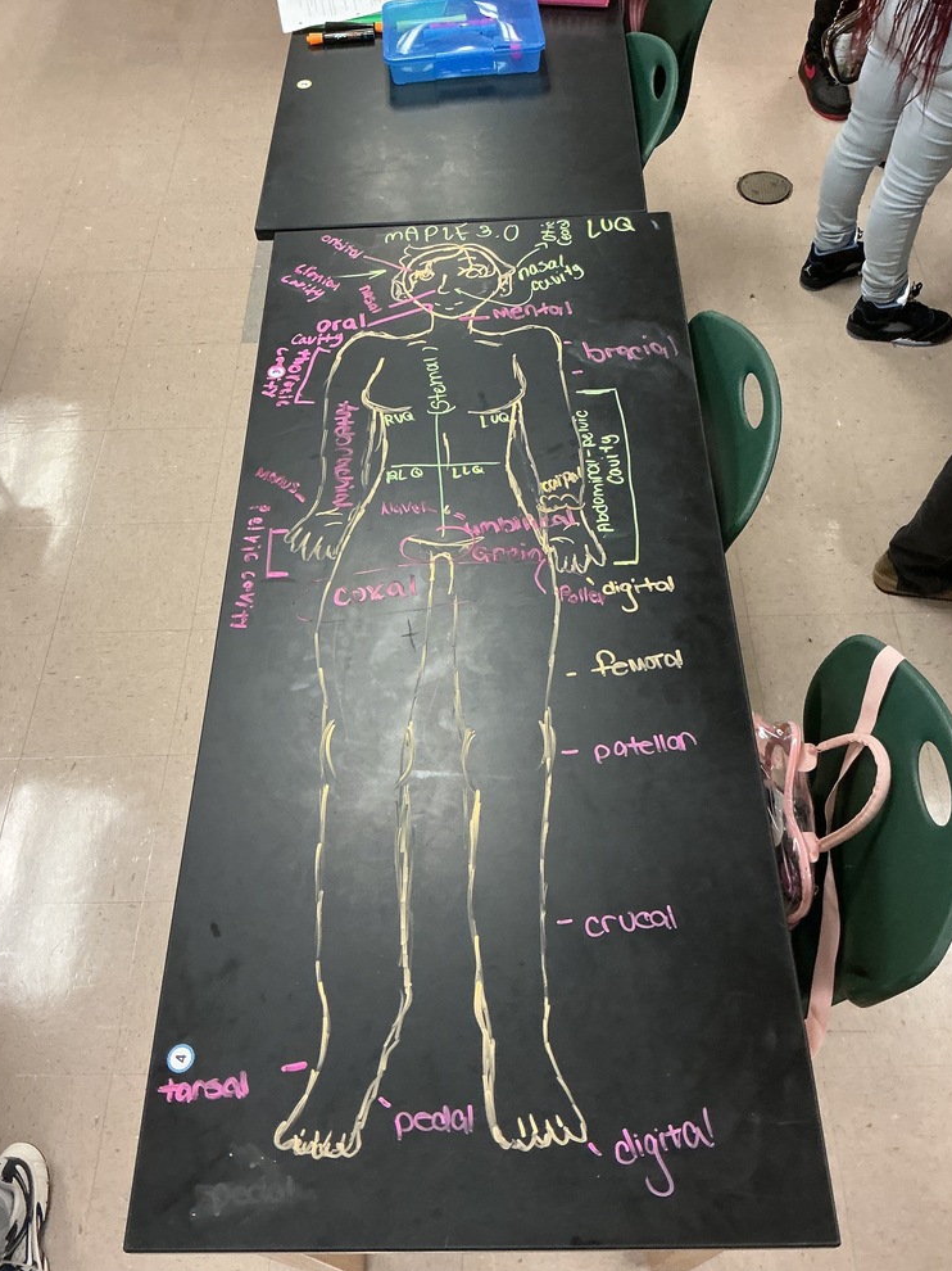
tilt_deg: -55.5
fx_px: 1101
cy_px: 616
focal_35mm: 30
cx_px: 476
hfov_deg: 46.8
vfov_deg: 60.0
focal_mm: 3
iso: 160
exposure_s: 1/60
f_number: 1.8
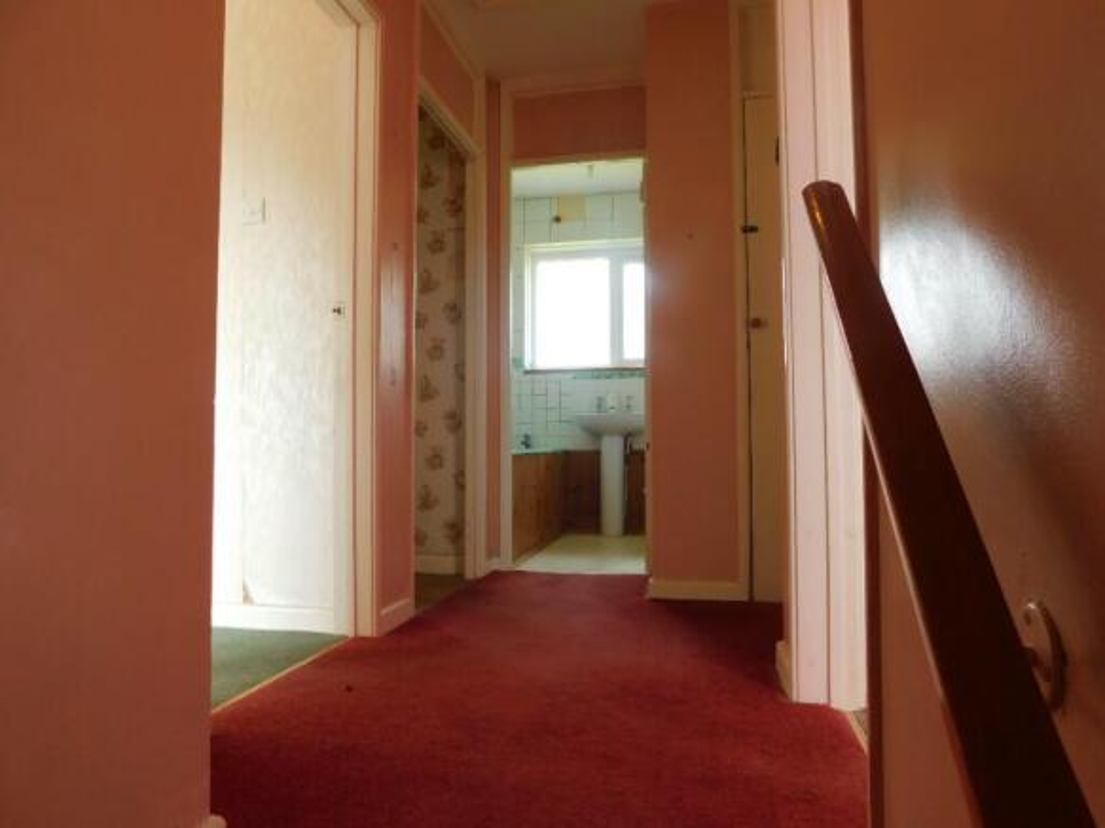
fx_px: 734
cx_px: 552
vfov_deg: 58.9
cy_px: 414
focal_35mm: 23
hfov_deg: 73.9
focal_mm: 4
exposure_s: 1/30
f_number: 3
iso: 125
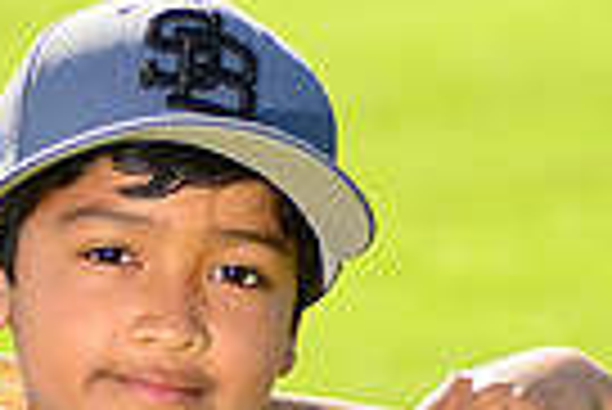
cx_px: 50
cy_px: 642
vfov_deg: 2.6
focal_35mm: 534
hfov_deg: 3.9
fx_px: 9088
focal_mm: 125
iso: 100
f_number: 5
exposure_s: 1/250
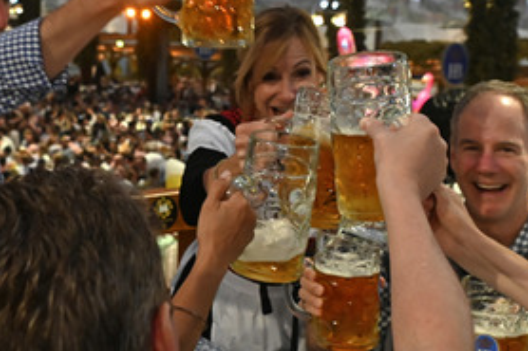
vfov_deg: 20.0
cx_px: 222
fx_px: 997
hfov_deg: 29.6
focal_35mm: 68
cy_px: 150
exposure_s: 1/125
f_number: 5.6
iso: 5000
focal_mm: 28
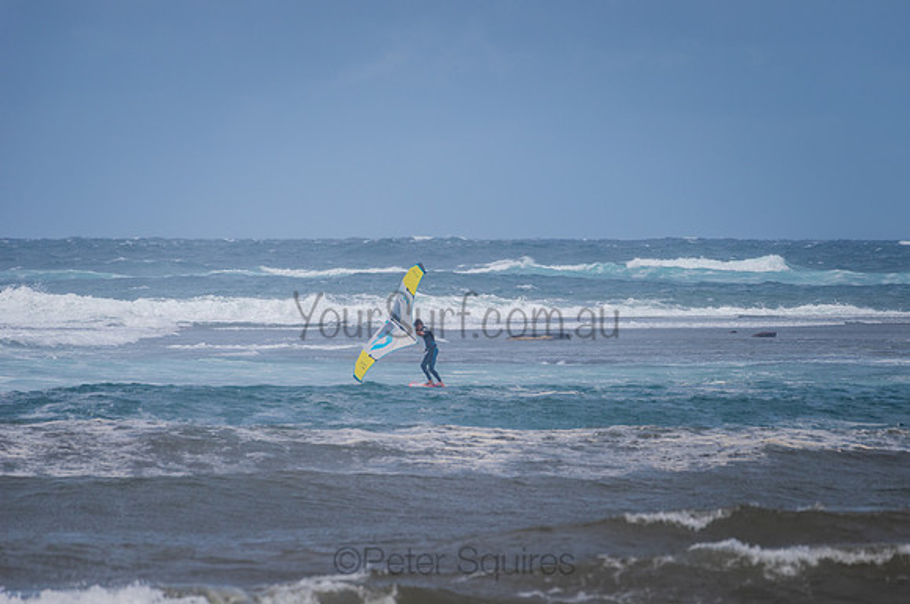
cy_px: 346
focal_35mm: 614
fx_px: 15499
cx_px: 554
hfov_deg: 3.4
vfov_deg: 2.2
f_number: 5.6
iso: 125
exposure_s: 1/2000
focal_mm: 500
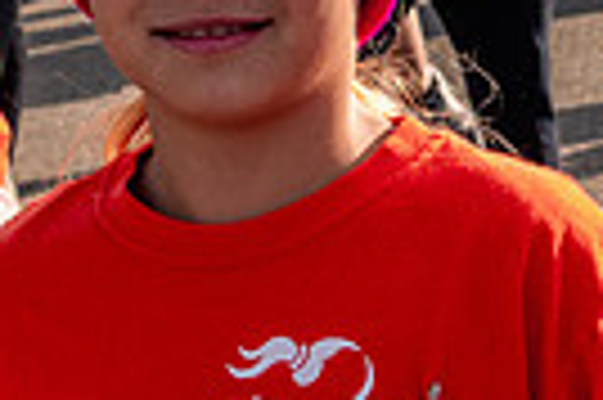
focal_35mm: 300
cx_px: 560
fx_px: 5019
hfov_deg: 6.9
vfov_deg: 4.6
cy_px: 9
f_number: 10
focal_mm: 55
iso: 800
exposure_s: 1/1000
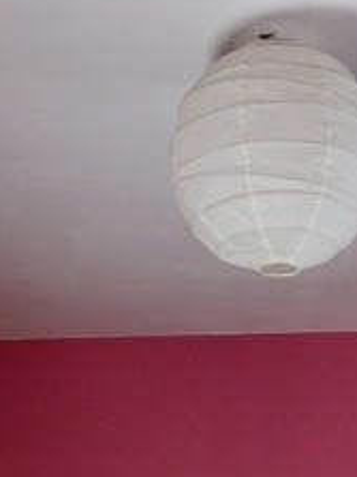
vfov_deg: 17.8
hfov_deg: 15.8
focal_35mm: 93
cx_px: 269
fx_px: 1280
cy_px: 806
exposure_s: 1/50
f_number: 1.8
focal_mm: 4
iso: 200
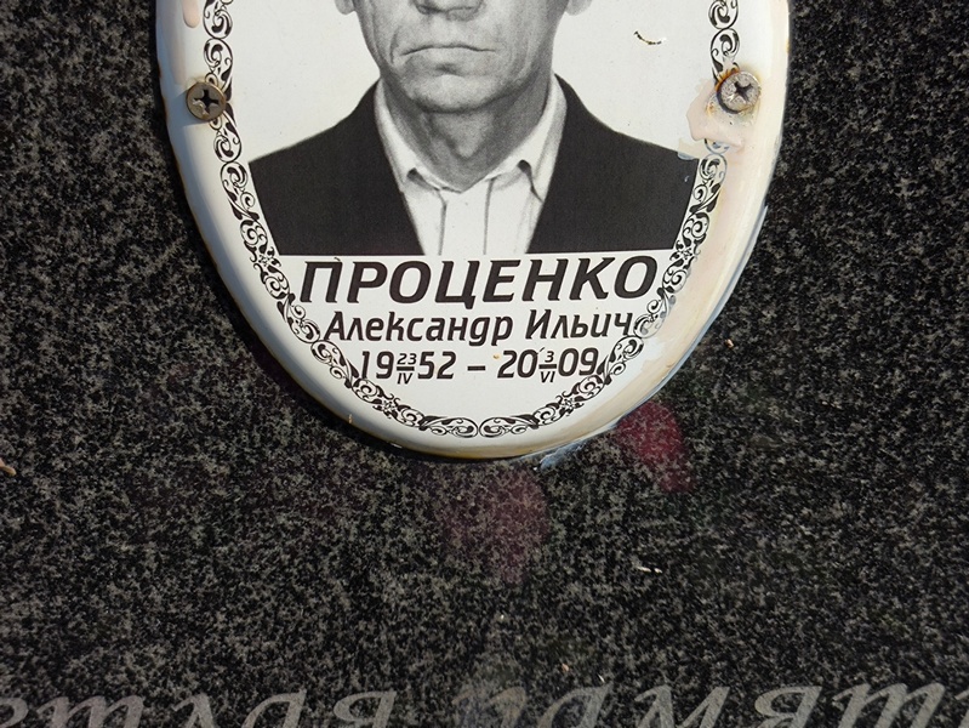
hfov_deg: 38.2
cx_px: 484
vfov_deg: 29.1
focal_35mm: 50
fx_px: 1400
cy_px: 364
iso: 50
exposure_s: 1/1410
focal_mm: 4.71
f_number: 1.7
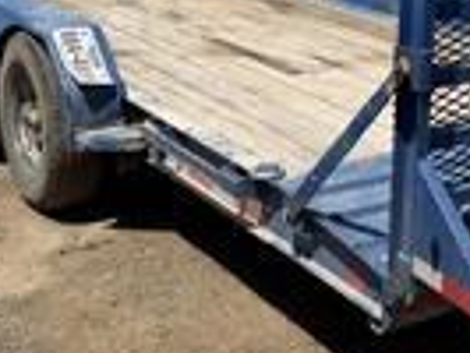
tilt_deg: -9.9
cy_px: 32
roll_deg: -2.3
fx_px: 978
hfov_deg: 26.1
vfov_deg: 20.1
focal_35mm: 72
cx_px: 428
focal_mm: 6.76
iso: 80
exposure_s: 1/7353
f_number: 1.78
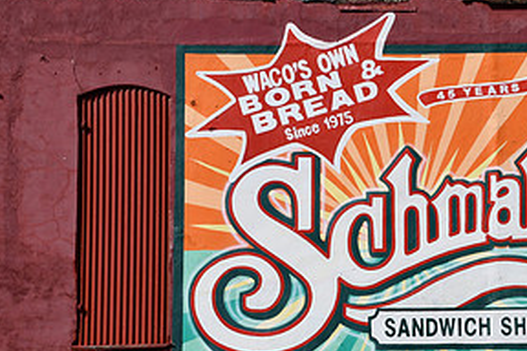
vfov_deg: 9.4
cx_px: 437
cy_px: 270
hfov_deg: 14.1
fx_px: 2122
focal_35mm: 145
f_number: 10
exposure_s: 1/400
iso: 100
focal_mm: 48
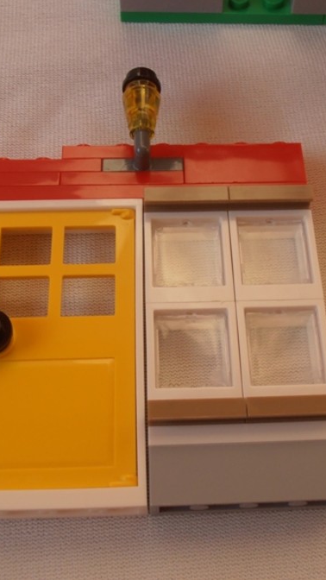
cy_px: 290
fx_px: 830
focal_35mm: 54
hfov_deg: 22.2
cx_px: 185
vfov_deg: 38.5
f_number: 3.9
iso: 80
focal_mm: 6.61
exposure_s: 1/60
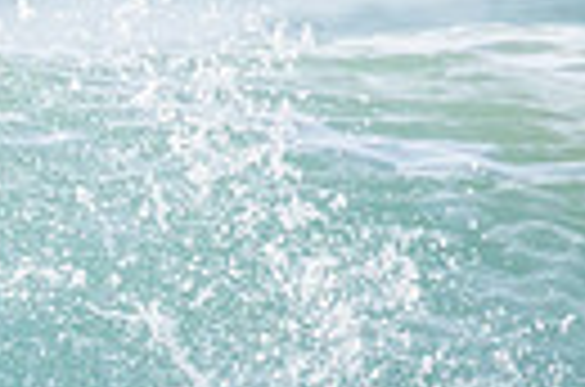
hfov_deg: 0.5
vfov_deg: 0.3
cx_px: -314
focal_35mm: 4276
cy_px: 429
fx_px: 69316
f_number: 11
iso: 1400
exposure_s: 1/2000
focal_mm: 800
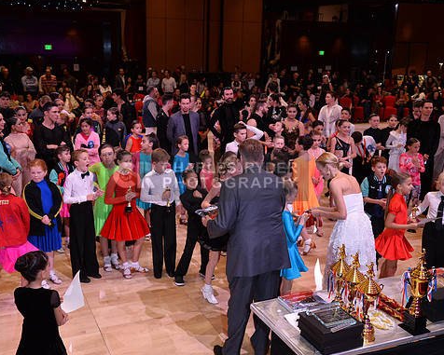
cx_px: 207
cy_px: 177
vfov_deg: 37.3
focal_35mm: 40
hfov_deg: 45.8
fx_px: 526
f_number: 5
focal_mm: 35
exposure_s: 1/250
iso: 2000
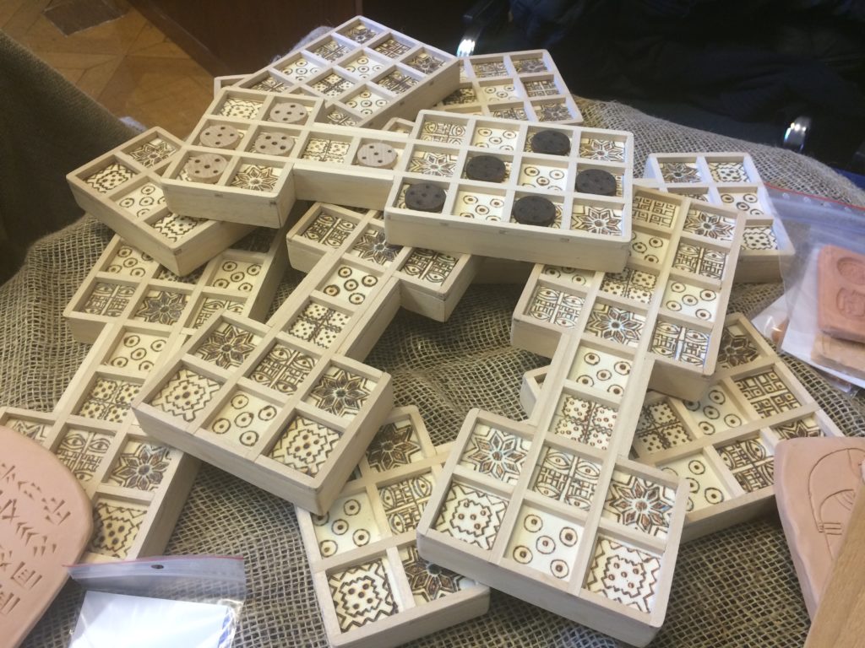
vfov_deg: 48.2
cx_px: 432
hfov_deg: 61.7
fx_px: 725
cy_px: 324
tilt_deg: -50.1
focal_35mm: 29
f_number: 2.2
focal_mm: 4.15
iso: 100
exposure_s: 1/33
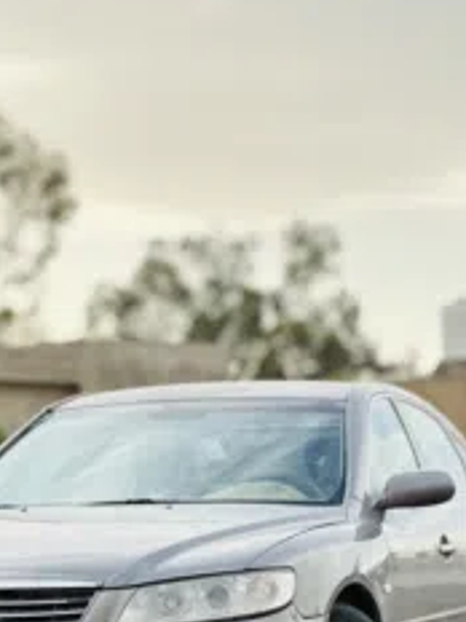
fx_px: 2387
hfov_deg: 11.1
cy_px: 370
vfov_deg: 14.8
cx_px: 163
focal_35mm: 133
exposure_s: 1/125
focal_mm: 9
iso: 25
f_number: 2.8
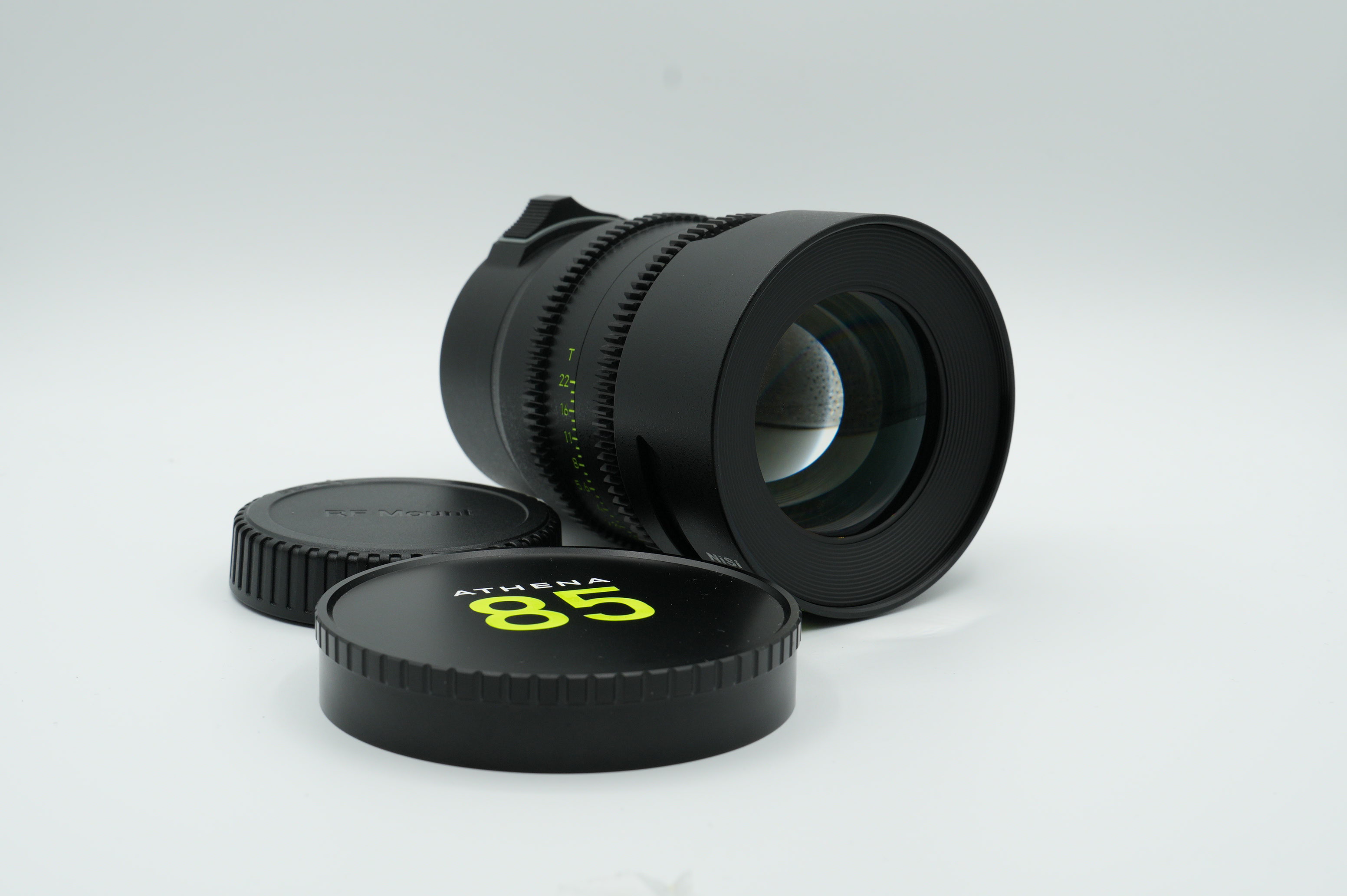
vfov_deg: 26.4
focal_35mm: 51
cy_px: 448
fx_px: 1907
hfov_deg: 38.9
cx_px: 674
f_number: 10
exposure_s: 1/60
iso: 200
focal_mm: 34
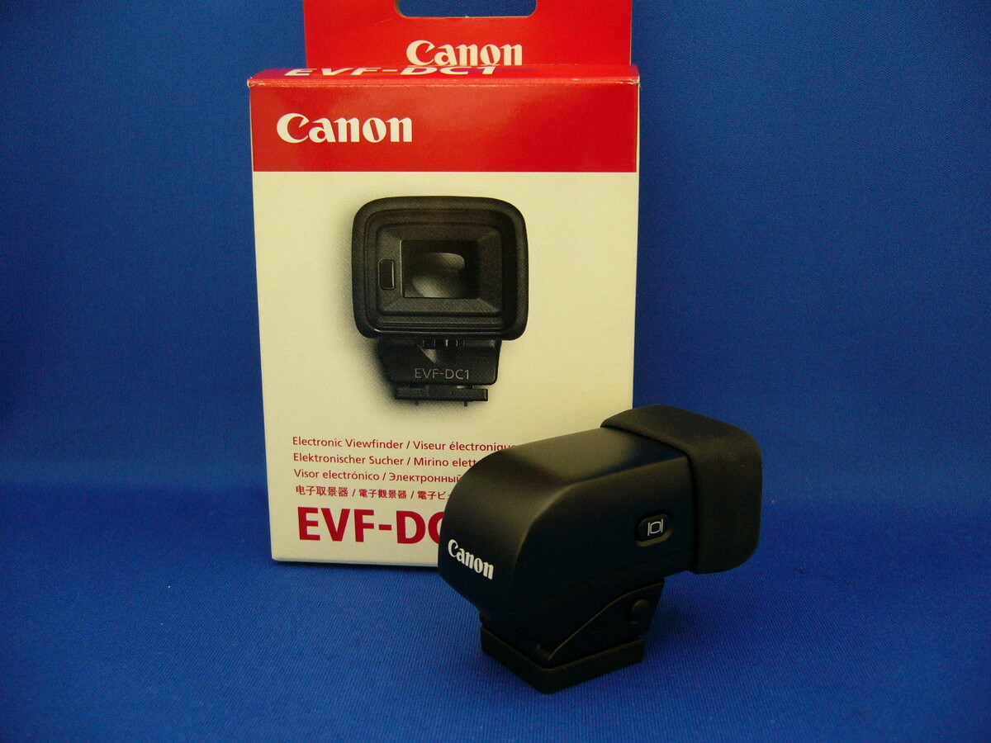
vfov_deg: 40.7
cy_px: 372
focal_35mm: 35
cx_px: 496
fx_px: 1002
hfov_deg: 52.6
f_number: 2.8
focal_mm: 5.8
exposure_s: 1/30
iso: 160
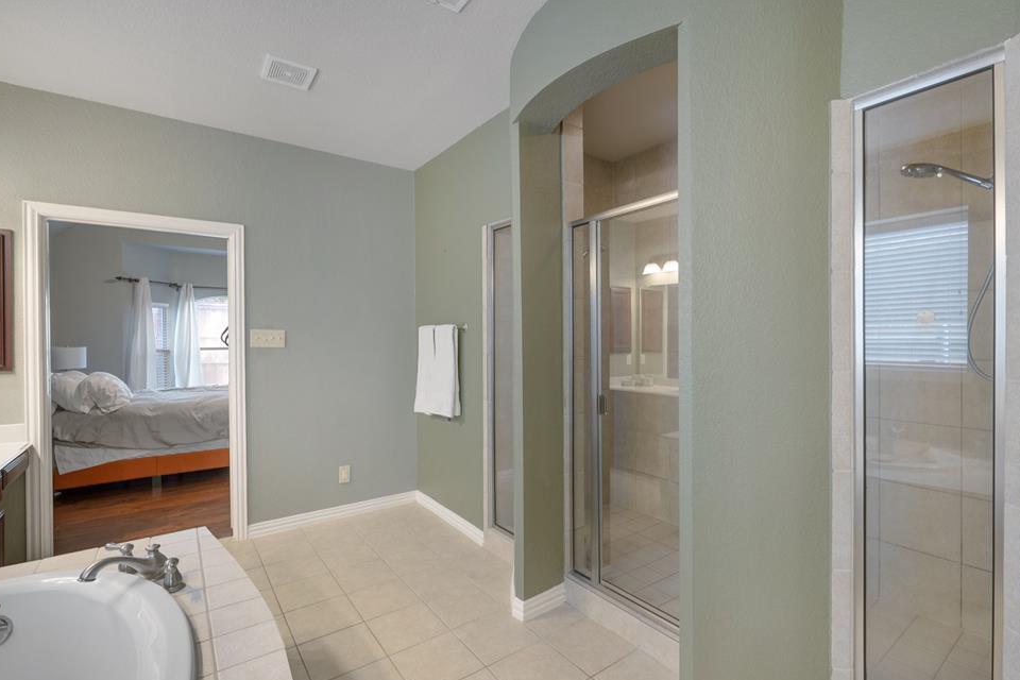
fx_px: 453
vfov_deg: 73.7
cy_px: 345
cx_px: 517
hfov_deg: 96.7
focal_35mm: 16
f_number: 9
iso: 100
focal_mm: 15
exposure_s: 1
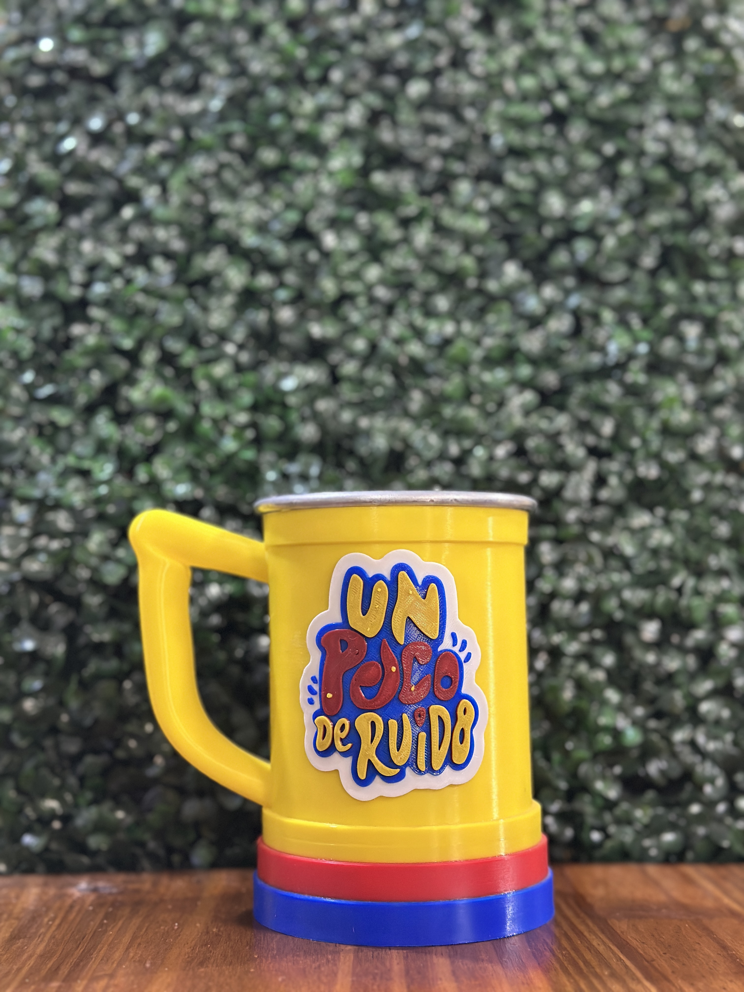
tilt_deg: +5.1
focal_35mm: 48
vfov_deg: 39.7
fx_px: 1376
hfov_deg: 30.3
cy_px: 496
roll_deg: -0.3
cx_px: 372
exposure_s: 1/33
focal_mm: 6.86
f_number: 1.78
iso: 400
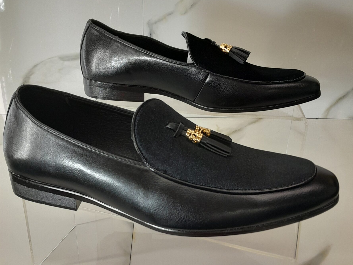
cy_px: 157
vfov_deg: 36.7
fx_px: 398
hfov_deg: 47.8
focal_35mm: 39
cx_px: 165
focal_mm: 4
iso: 125
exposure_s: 1/50
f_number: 1.8
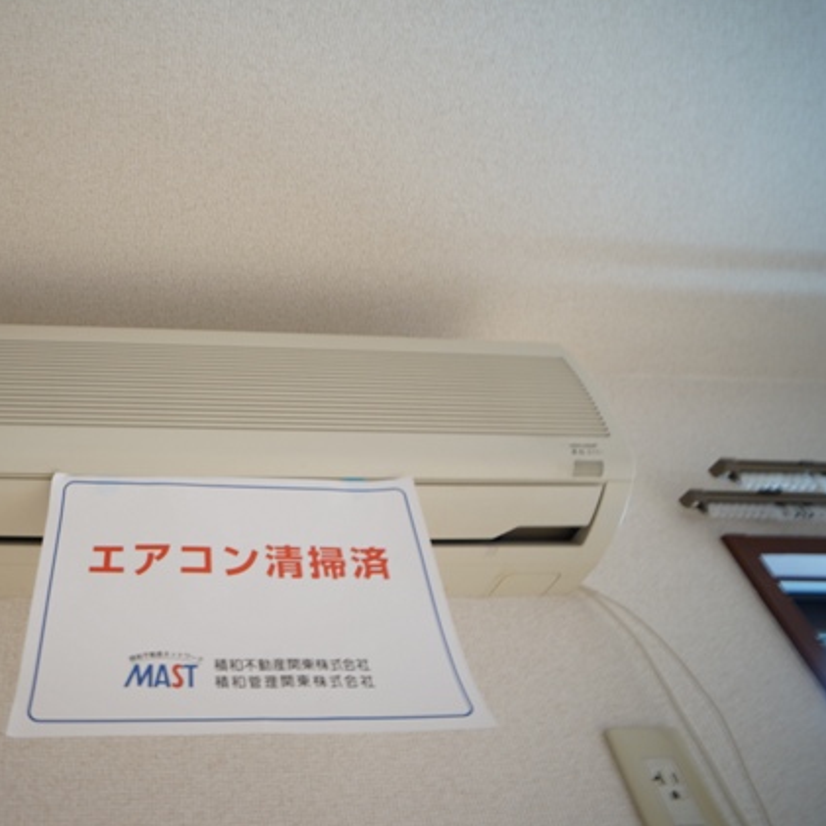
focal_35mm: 31
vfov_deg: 52.5
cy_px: 411
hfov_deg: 50.3
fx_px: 837
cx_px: 202
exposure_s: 1
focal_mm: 16
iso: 200
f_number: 5
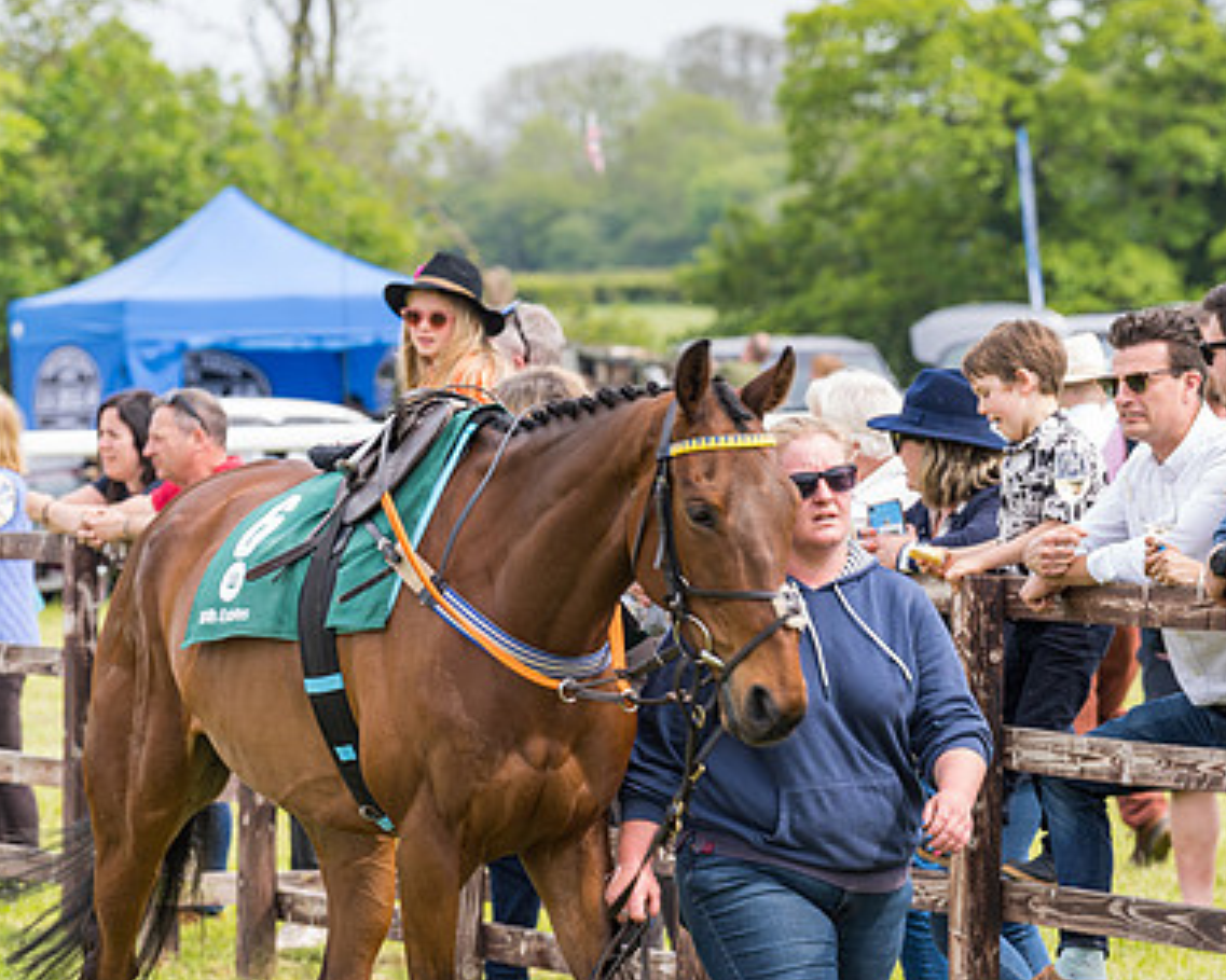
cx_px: 984
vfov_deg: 6.0
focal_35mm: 258
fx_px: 9359
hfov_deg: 7.5
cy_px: 589
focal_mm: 135
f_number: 5
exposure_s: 1/200
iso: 50
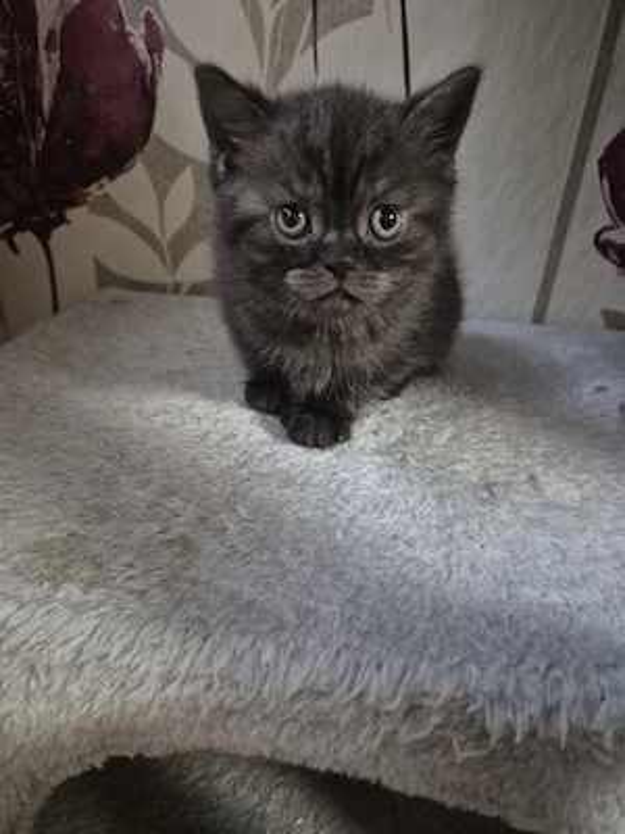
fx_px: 554
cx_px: 312
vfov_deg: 73.9
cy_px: 417
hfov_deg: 58.9
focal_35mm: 23
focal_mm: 5.4
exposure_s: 1/30
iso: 1250
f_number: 1.8
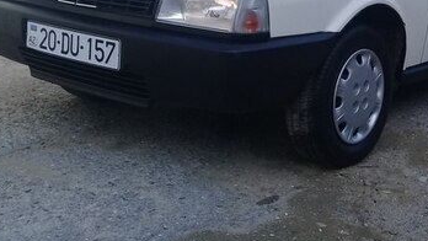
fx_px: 727
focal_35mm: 64
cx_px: 369
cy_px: -41
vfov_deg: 18.0
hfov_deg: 31.6
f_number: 2.2
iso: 50
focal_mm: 3.3
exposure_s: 1/761
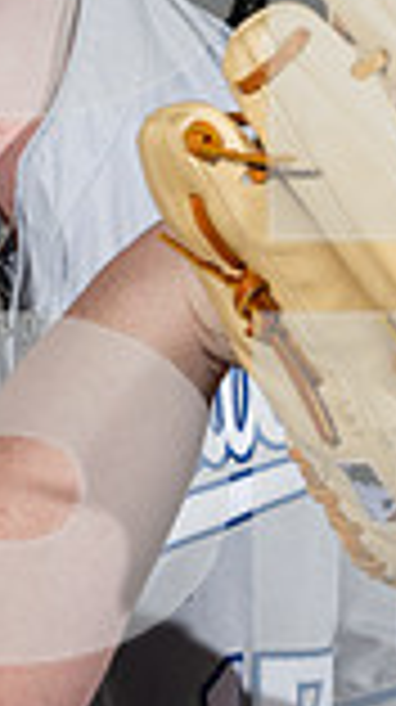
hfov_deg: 5.7
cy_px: 7
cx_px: -360
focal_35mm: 209
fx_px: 3912
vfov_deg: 10.2
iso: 125
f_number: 7.1
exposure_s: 1/125
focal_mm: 54
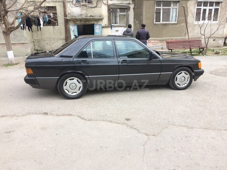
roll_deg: -0.2
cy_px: 85
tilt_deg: -17.1
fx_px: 190
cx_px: 114
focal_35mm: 29
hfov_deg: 61.7
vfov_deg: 48.2
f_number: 2.2
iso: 32
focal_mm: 4.15
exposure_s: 1/774
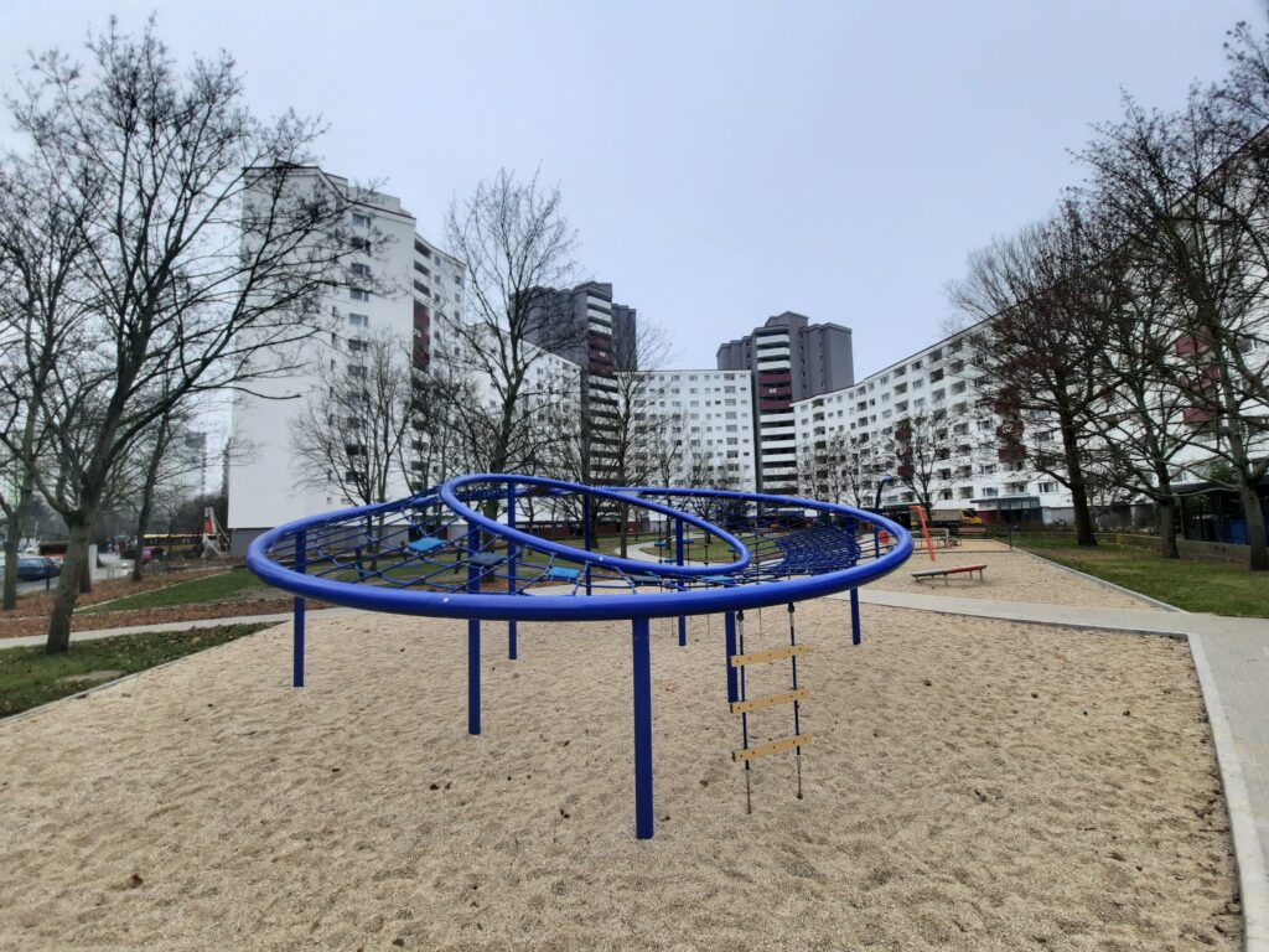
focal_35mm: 13
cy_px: 476
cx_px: 634
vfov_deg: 89.9
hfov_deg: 106.2
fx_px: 477
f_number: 2.2
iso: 40
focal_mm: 1.74
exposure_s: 1/172
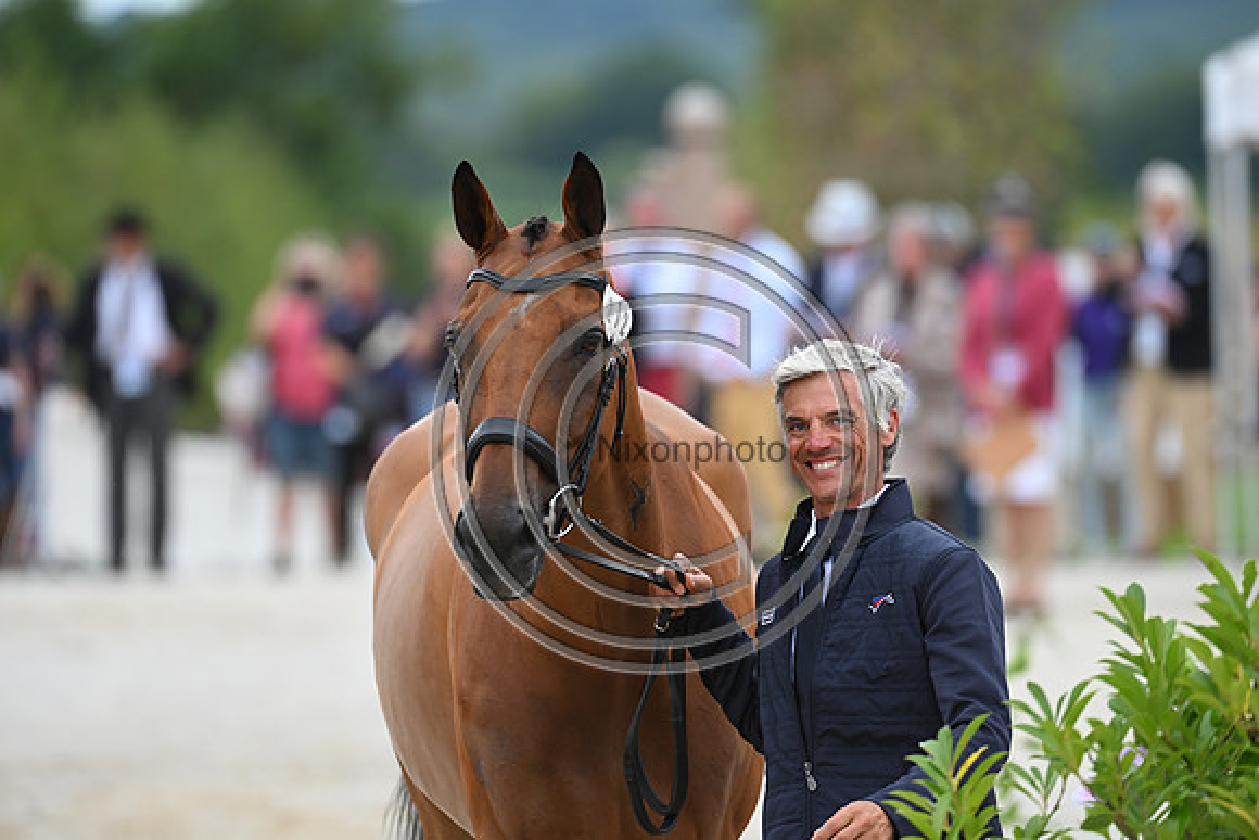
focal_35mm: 400
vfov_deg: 3.4
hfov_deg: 5.2
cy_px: 420
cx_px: 630
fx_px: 13992
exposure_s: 1/1600
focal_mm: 400
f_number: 5.6
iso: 720
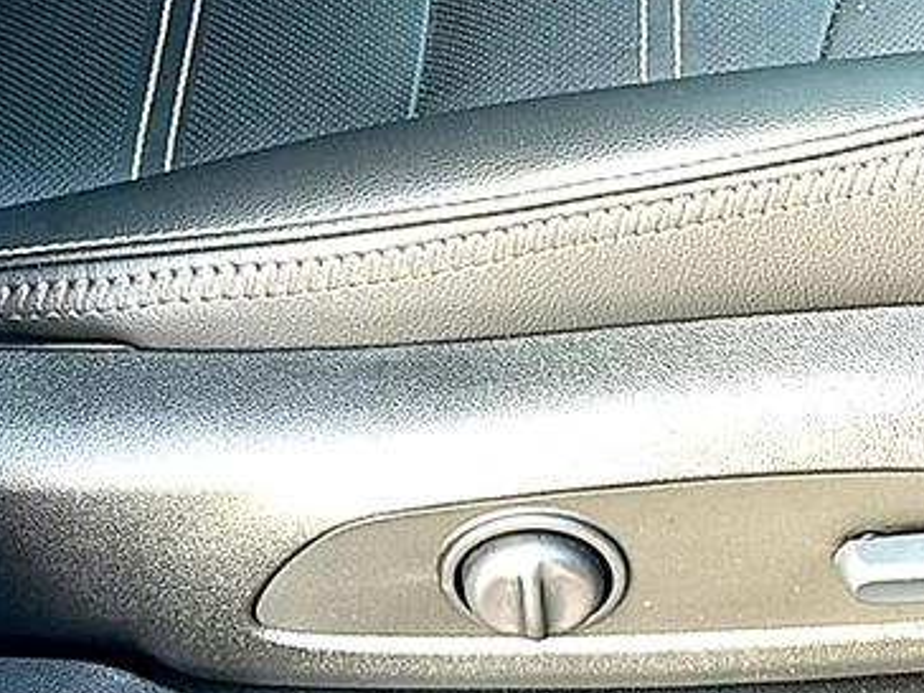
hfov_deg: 25.6
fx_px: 2002
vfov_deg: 19.6
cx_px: 716
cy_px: 349
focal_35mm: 75
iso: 50
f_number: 1.78
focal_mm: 6.86
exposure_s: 1/49
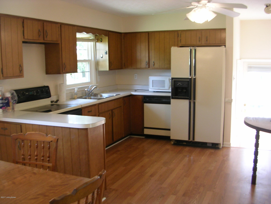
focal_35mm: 38
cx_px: 136
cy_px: 102
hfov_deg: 49.0
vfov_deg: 37.7
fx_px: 297
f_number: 2.8
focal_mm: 5.8
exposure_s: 1/7.3
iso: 50
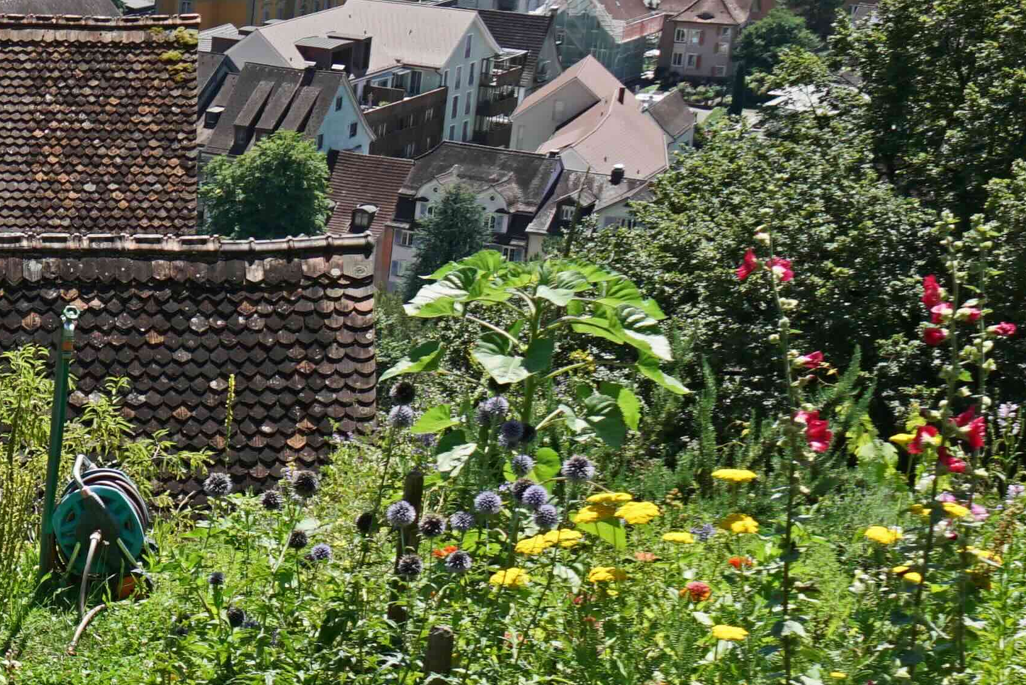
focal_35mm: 113
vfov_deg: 11.9
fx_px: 3221
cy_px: 765
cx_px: -672
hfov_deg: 16.0
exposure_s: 1/125
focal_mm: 24
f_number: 9
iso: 100
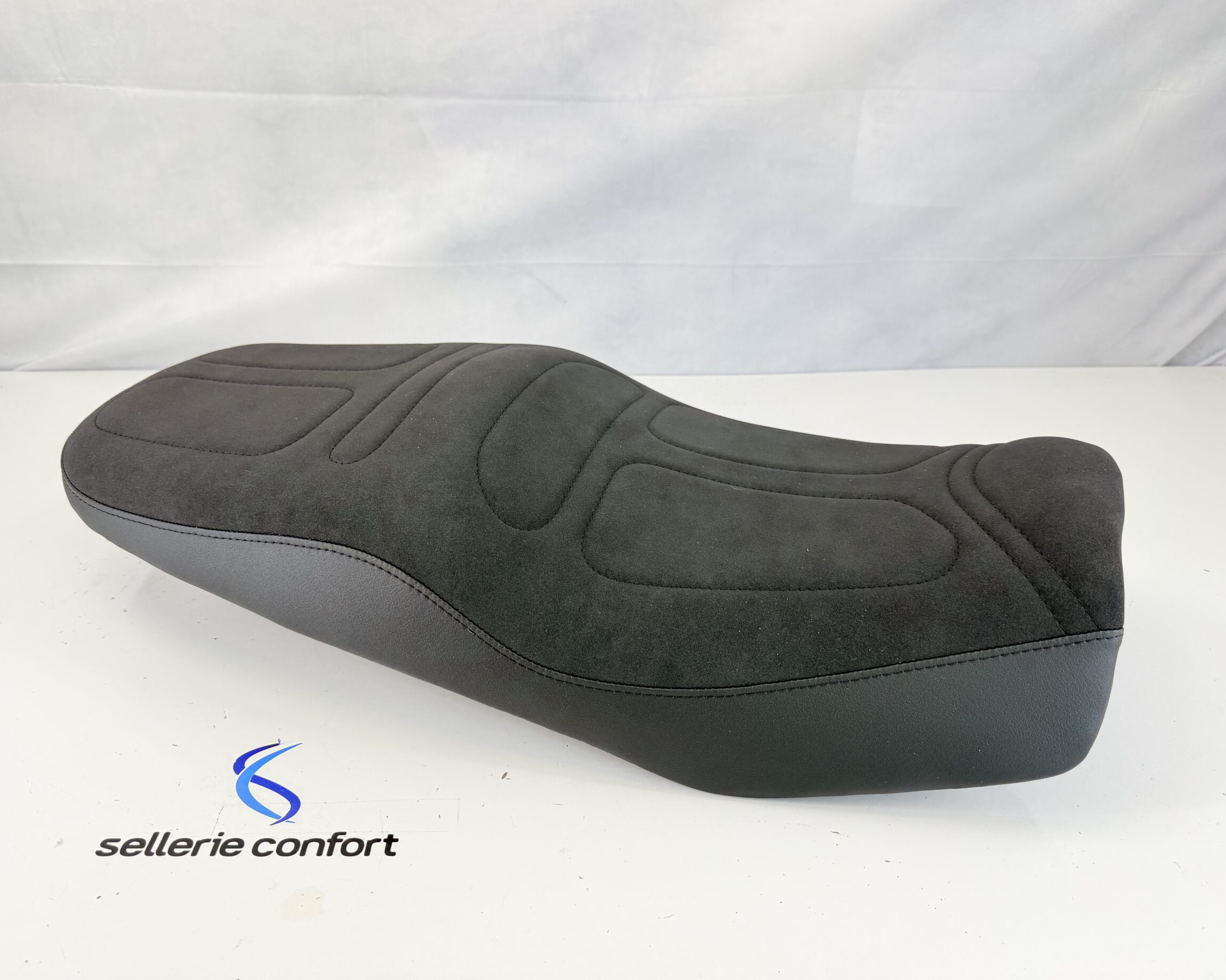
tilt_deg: -25.5
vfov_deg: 54.9
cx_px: 584
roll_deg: -0.8
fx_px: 943
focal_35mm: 26
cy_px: 471
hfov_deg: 66.0
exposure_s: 1/152
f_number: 1.78
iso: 64
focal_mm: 6.76
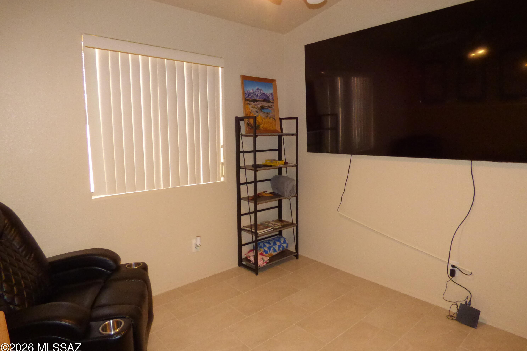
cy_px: 167
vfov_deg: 59.5
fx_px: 307
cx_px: 266
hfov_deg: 81.2
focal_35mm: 21
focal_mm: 3.58
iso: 800
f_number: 2.8
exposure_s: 1/60
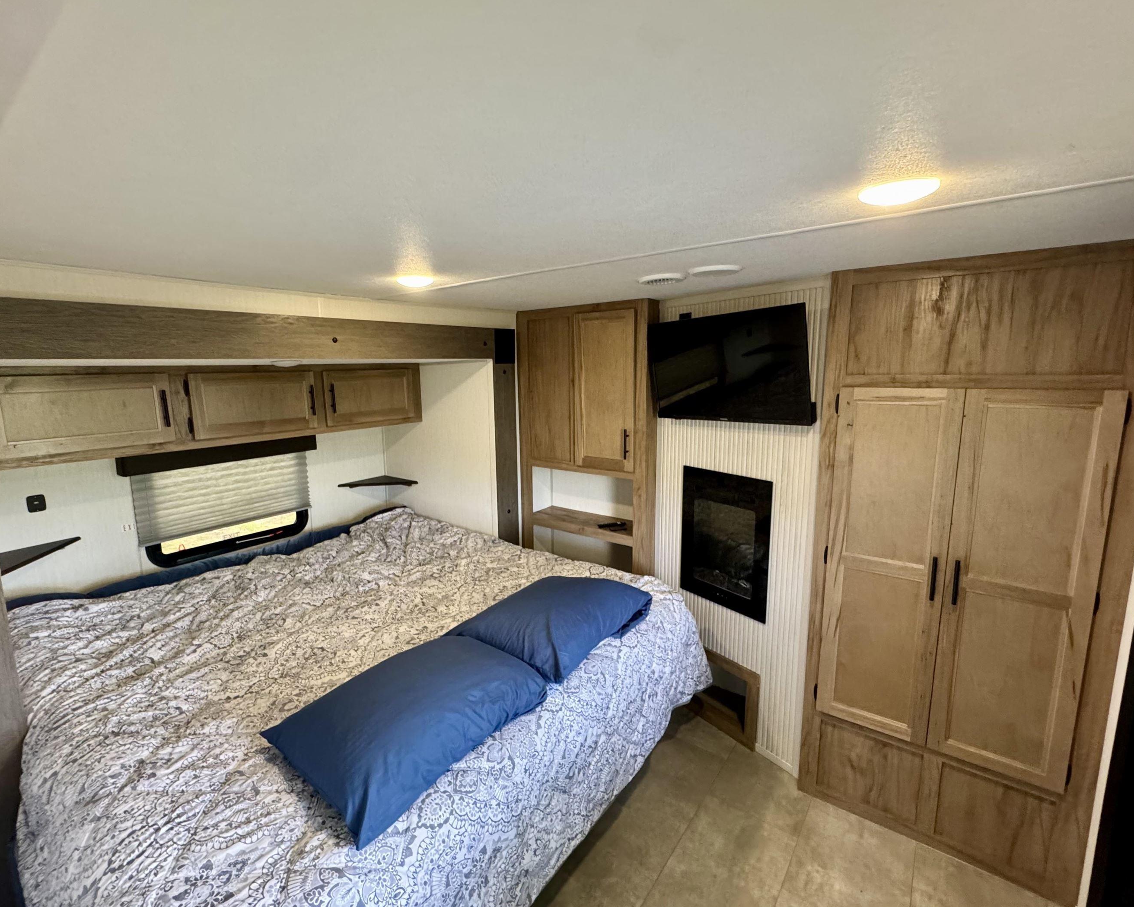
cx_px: 537
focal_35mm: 16
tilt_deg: -10.3
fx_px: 537
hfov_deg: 93.0
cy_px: 448
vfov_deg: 80.4
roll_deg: -0.2
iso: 320
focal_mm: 2.22
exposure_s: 1/60
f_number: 2.2
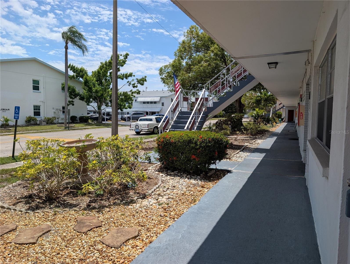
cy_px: 132
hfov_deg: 71.5
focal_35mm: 24
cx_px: 175
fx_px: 243
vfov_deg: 56.9
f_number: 1.68
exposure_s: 1/1783
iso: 19
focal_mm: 6.9
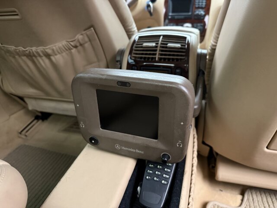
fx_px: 192
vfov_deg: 56.8
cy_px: 104
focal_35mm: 24
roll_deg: +2.1
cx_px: 138
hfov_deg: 71.6
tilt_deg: -24.0
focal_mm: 6.76
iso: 1000
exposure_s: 1/35
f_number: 1.78
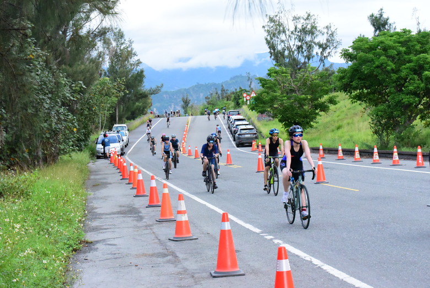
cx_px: 215
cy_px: 144
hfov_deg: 22.1
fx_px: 1099
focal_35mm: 92
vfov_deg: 14.9
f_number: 11
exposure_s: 1/2000
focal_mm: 92
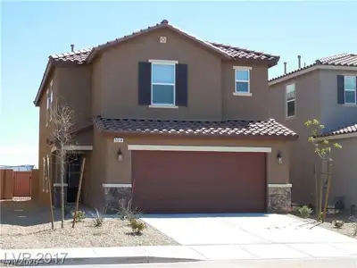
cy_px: 134
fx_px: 629
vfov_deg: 24.0
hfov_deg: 31.7
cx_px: 178
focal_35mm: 61
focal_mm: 11
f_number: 4.5
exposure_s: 1/400
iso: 125
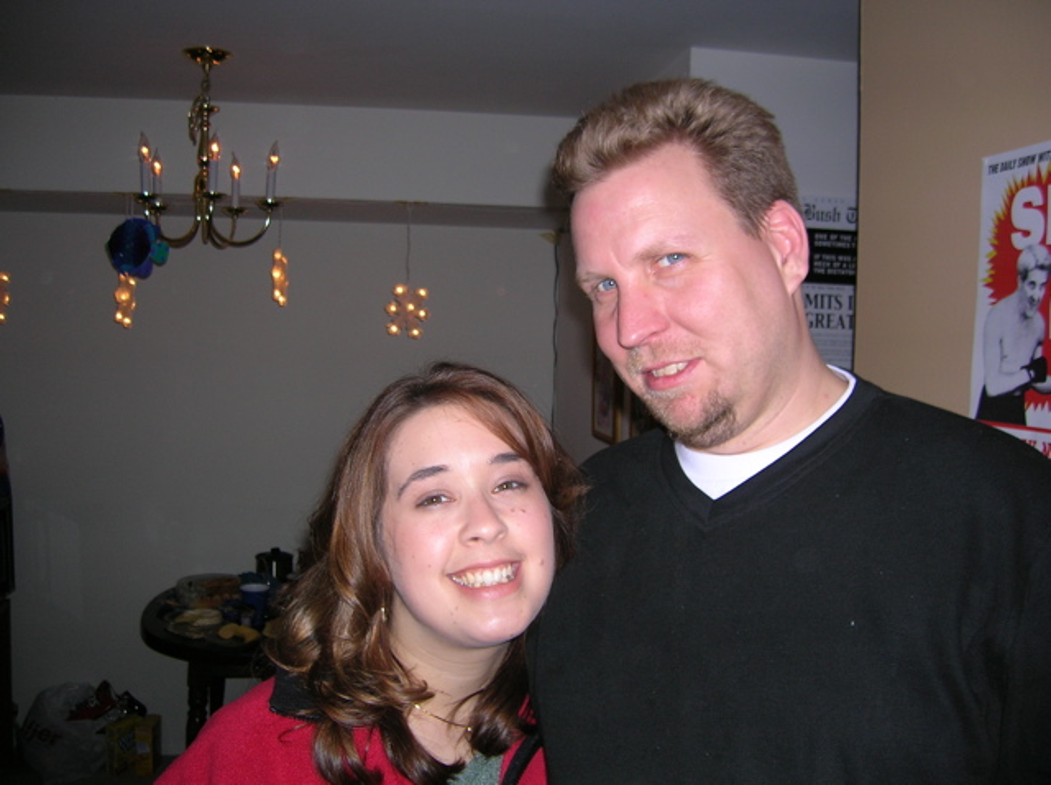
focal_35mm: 34
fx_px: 1031
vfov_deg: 41.7
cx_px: 526
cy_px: 392
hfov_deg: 54.0
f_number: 2.9
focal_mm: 5.7
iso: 50
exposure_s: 1/60.1
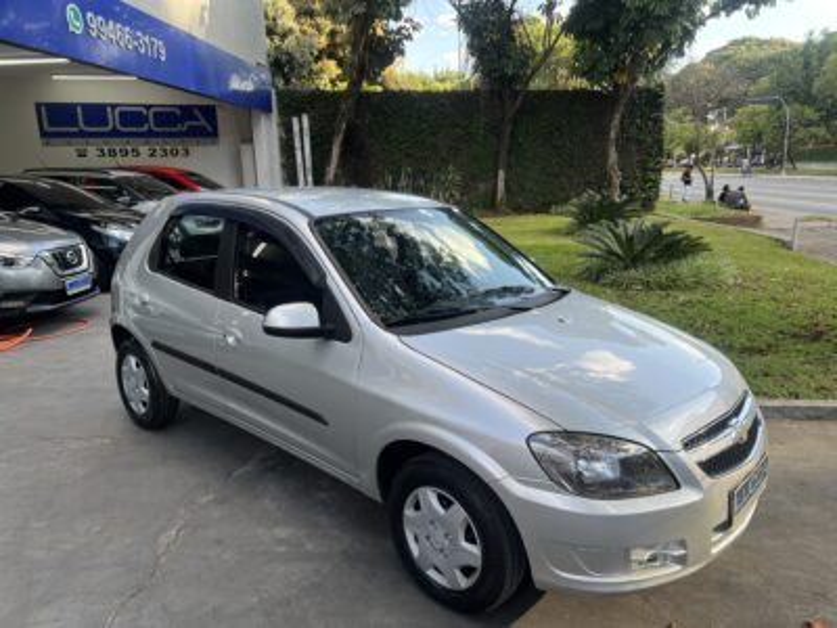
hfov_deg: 67.3
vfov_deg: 53.1
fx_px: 629
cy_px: 314
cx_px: 418
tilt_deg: -14.3
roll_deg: +2.3
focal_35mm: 26
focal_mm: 5.7
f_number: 1.5
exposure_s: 1/326
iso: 50
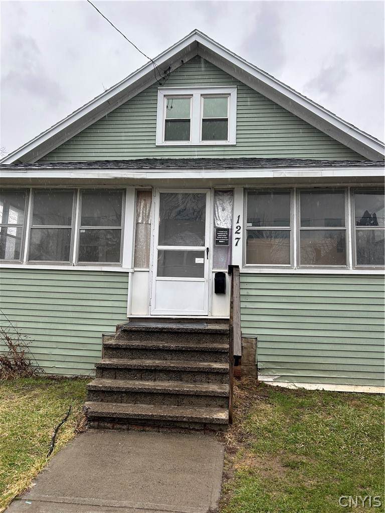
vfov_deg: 67.3
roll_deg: -0.6
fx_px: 386
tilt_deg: +4.0
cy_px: 256
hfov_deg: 53.1
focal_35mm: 26
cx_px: 192
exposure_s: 1/418
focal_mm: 5.7
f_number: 1.5
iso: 50
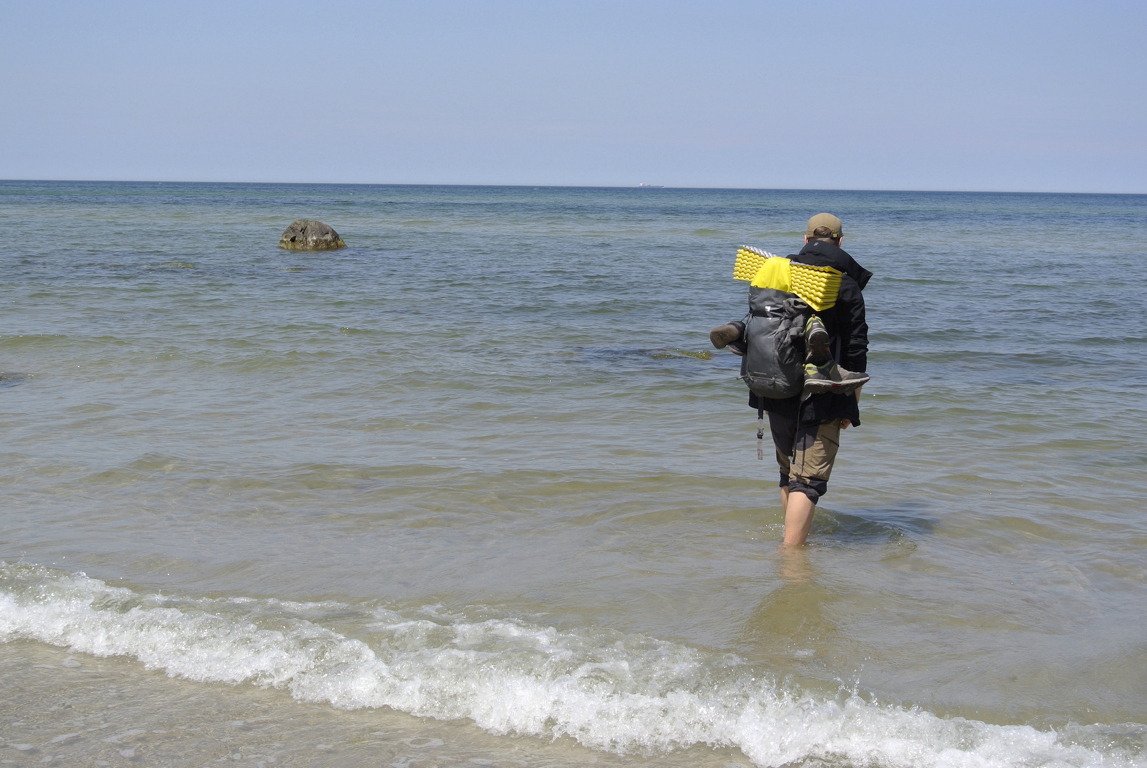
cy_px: 384
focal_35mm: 52
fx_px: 1659
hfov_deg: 38.1
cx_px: 574
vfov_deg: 26.1
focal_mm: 19.6
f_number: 5.6
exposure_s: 1/640
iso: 110
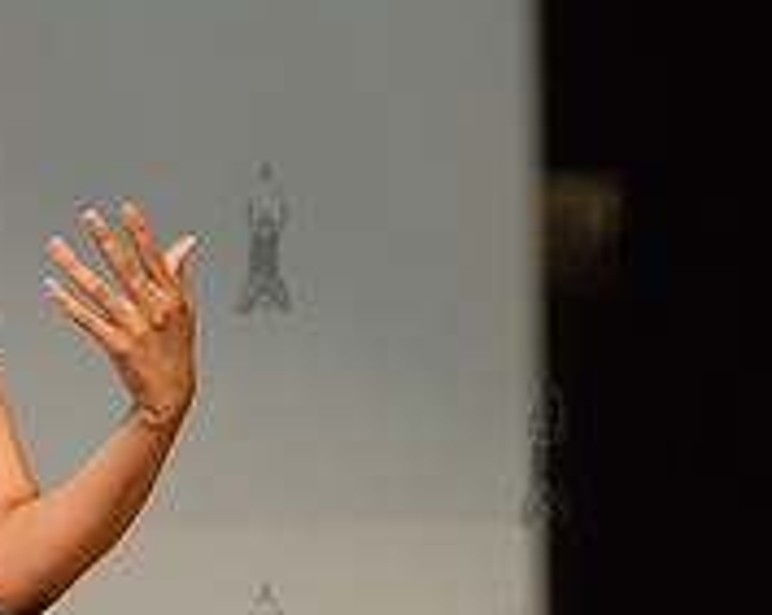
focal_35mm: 416
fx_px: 9489
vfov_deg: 3.7
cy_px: 447
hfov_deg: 4.6
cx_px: -301
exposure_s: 1/500
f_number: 4
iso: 2500
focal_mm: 135
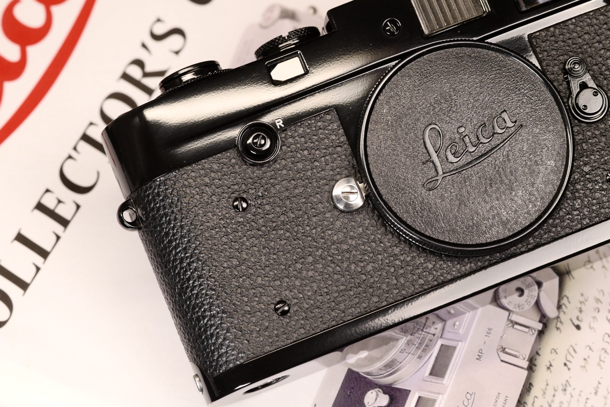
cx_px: 305
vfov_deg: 9.0
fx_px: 2576
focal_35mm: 152
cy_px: 204
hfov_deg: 13.5
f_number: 8
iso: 1000
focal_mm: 100
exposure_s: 1/100
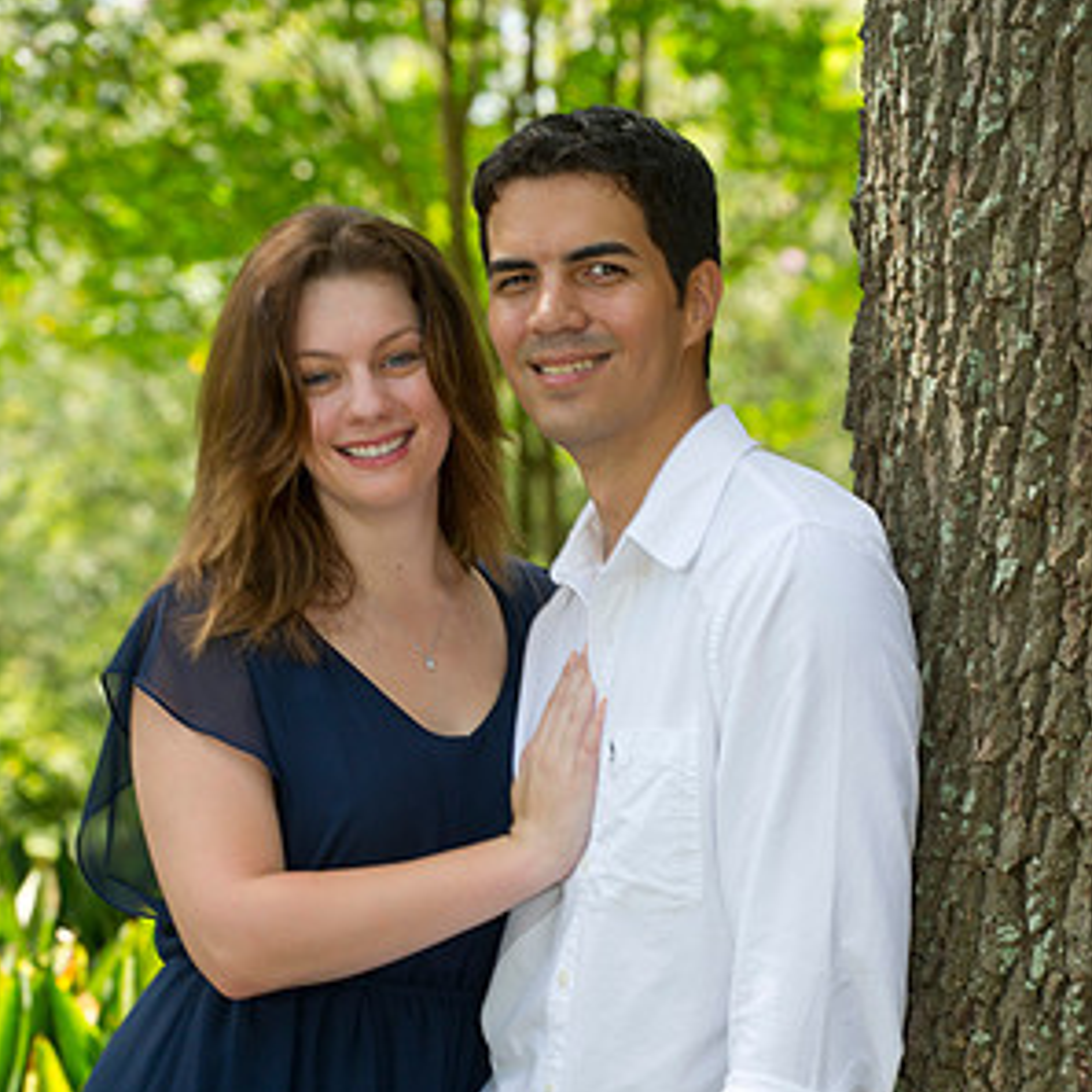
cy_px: 765
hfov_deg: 10.9
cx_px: 546
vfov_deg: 10.8
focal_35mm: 161
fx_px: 5746
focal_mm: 125
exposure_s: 1/80
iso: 250
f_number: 5.6
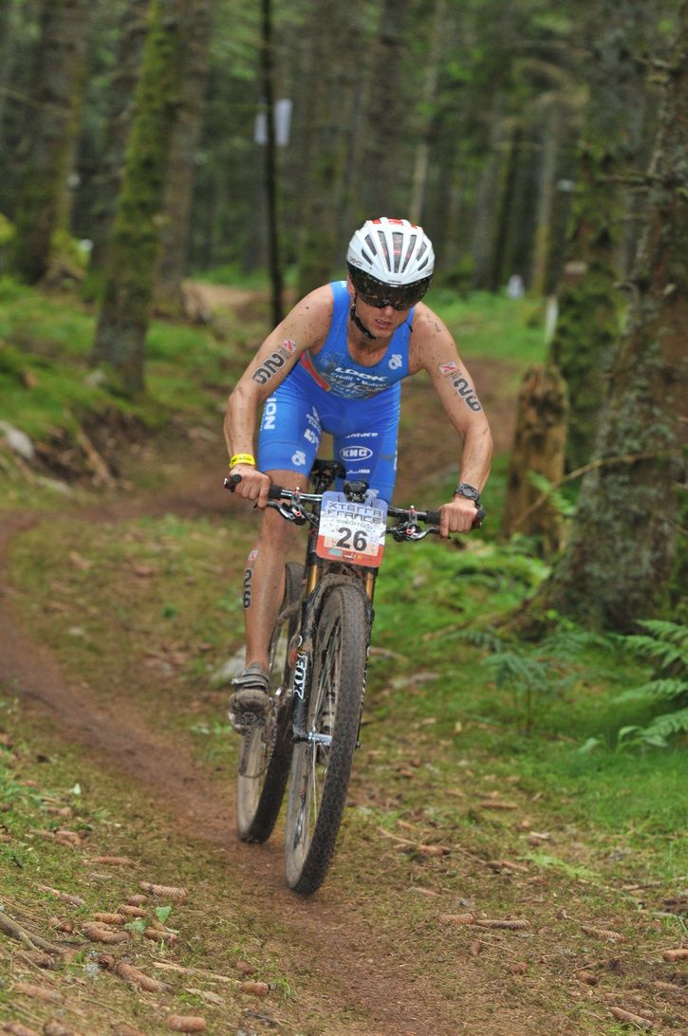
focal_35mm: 158
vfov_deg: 13.1
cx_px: 344
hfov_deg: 8.7
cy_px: 518
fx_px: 4528
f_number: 4
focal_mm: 105
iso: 800
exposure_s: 1/250
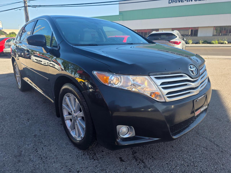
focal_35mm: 23
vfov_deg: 58.9
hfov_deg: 73.9
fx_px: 153
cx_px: 116
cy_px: 86
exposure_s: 1/1623
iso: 80
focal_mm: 6.3
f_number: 1.7
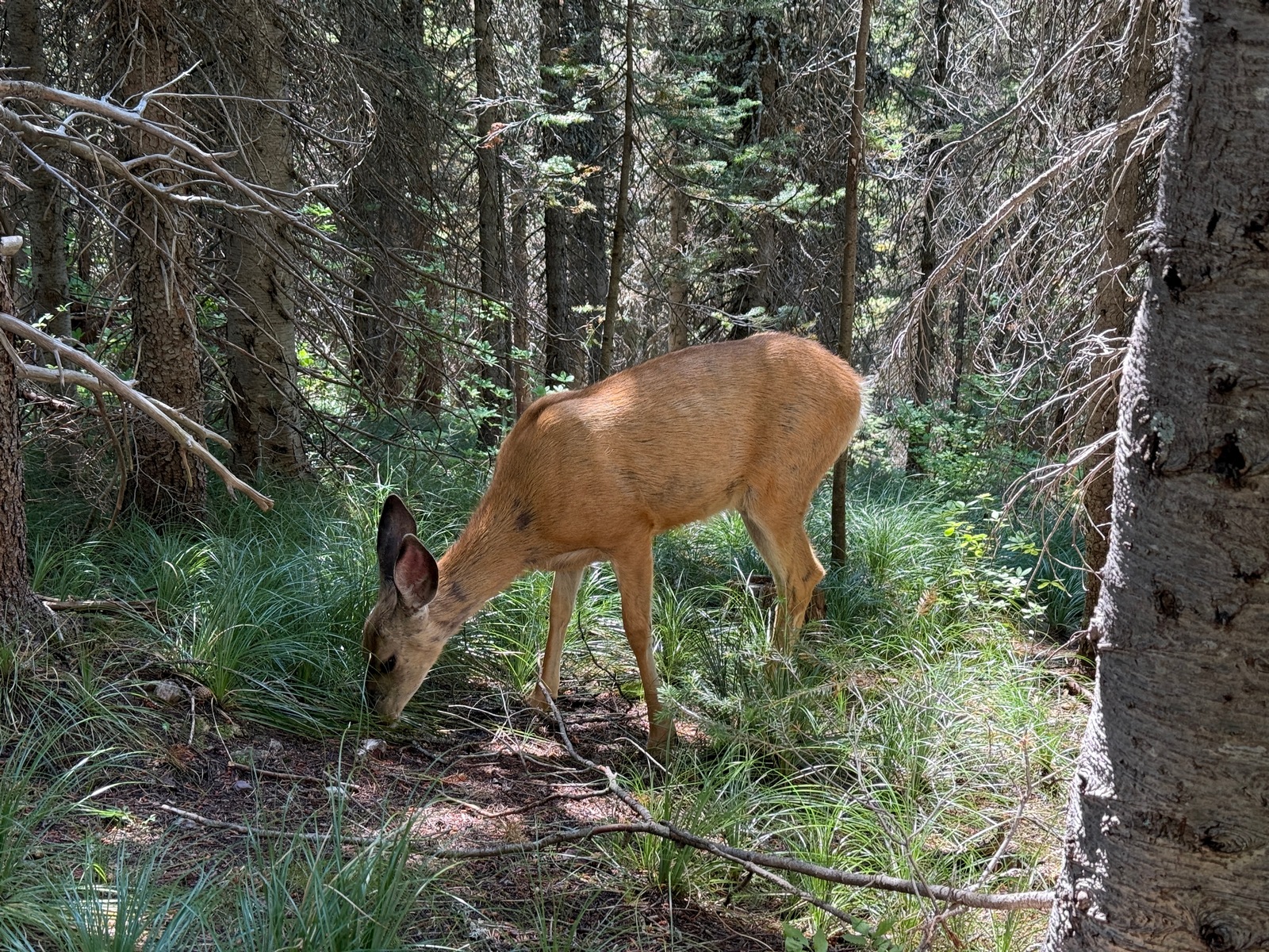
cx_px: 634
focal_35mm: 48
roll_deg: +0.2
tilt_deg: -18.6
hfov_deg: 39.7
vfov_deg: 30.3
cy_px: 476
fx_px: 1760
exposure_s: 1/121
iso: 80
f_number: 1.78
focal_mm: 6.76
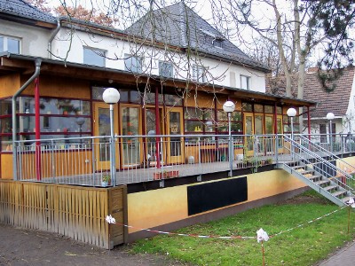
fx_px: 390
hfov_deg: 49.0
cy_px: 133
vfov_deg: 37.7
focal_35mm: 38
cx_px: 178
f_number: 2.8
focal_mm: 8
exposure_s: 1/125
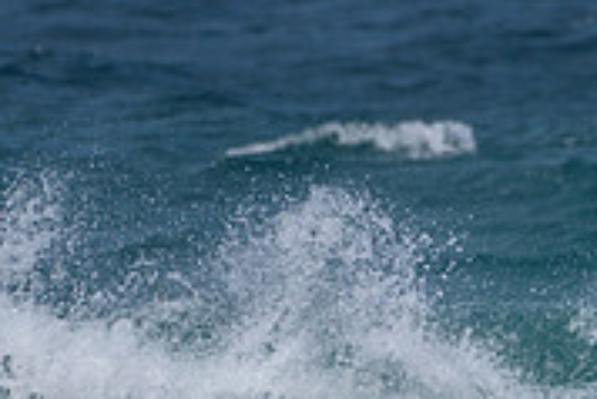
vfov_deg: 0.7
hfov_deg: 1.0
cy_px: 540
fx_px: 33093
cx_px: 747
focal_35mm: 1994
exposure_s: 1/2000
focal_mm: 500
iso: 90
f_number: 5.6
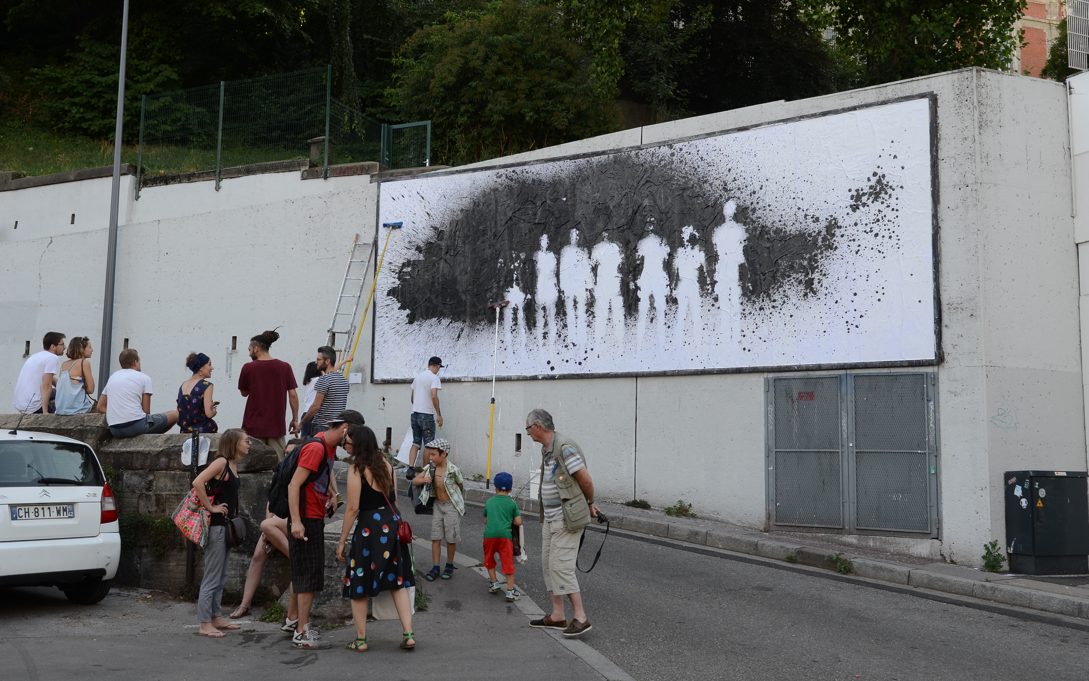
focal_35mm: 37
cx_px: 543
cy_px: 326
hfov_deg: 52.7
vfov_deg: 34.4
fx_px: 1098
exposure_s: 1/200
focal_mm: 24
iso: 200
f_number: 5
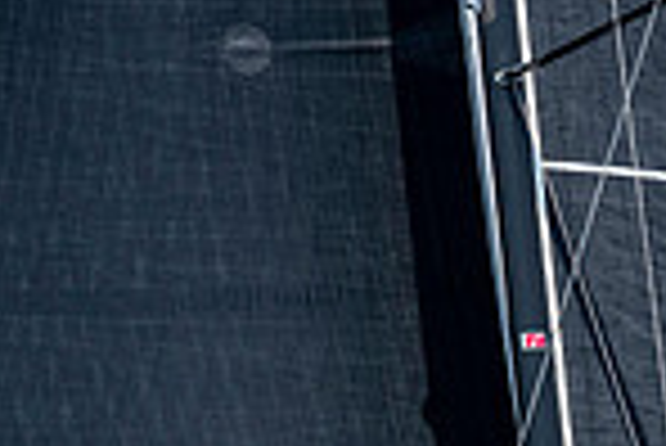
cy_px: 642
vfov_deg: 0.8
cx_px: 752
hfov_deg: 1.2
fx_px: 32554
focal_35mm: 1758
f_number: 5.6
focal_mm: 300
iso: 320
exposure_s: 1/1600
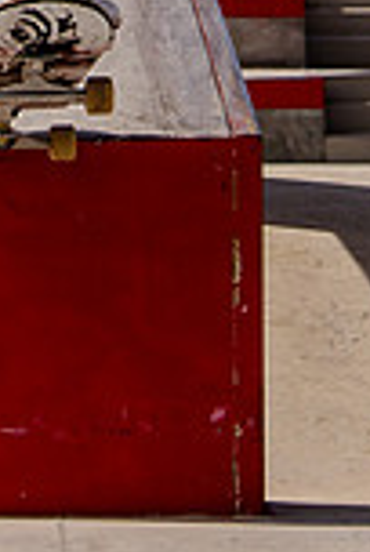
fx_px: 5018
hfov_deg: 4.2
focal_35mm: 327
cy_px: -545
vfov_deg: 6.1
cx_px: -2
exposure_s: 1/1600
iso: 200
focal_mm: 50
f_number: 5
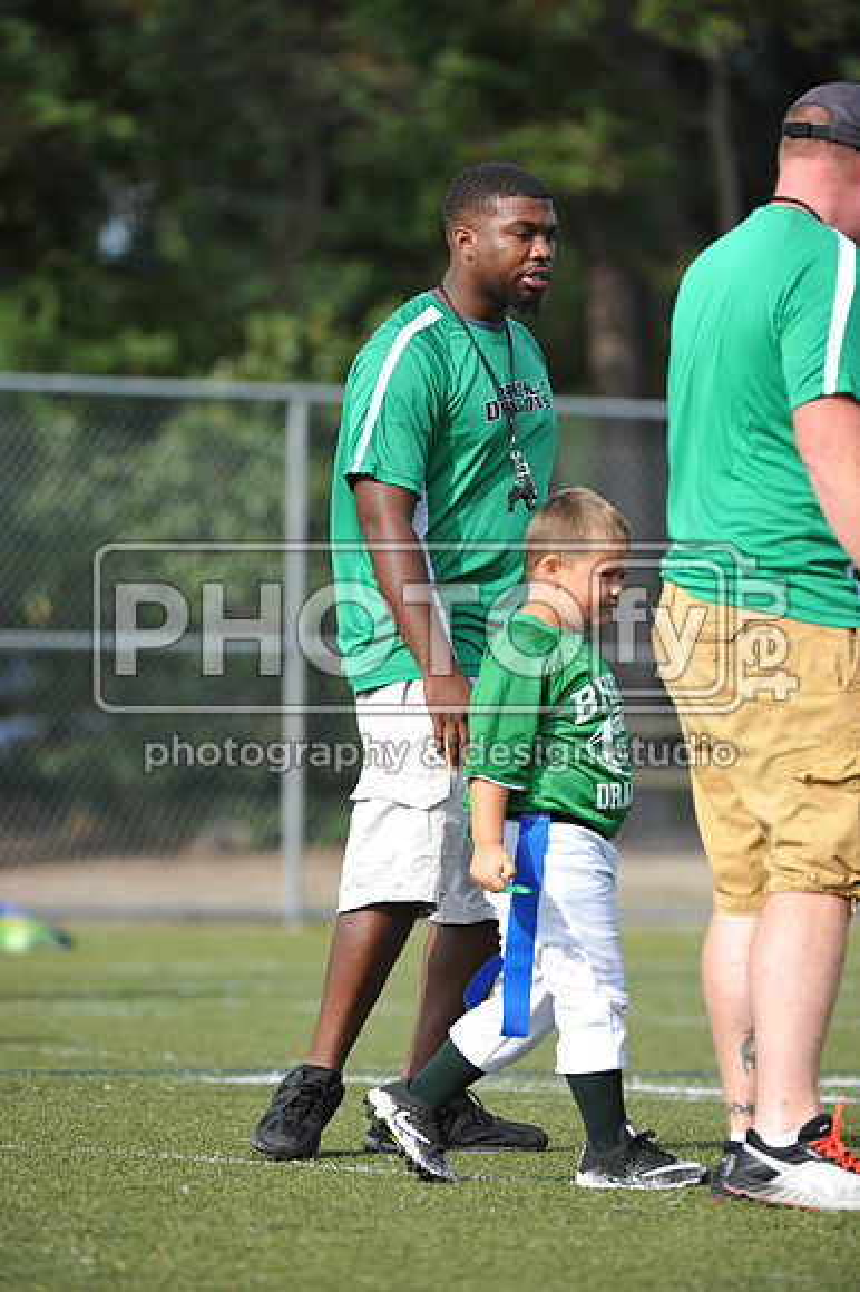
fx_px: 10403
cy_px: 646
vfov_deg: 7.1
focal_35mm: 290
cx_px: 430
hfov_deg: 4.7
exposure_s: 1/2000
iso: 800
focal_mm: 290
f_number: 5
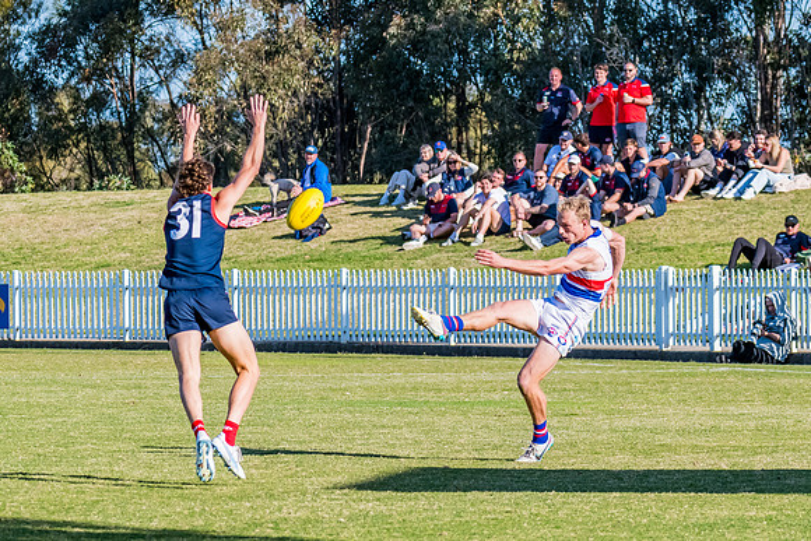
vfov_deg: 4.3
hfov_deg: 6.4
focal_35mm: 320
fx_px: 7212
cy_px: 304
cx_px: 500
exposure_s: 1/1600
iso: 800
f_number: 10
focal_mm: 190
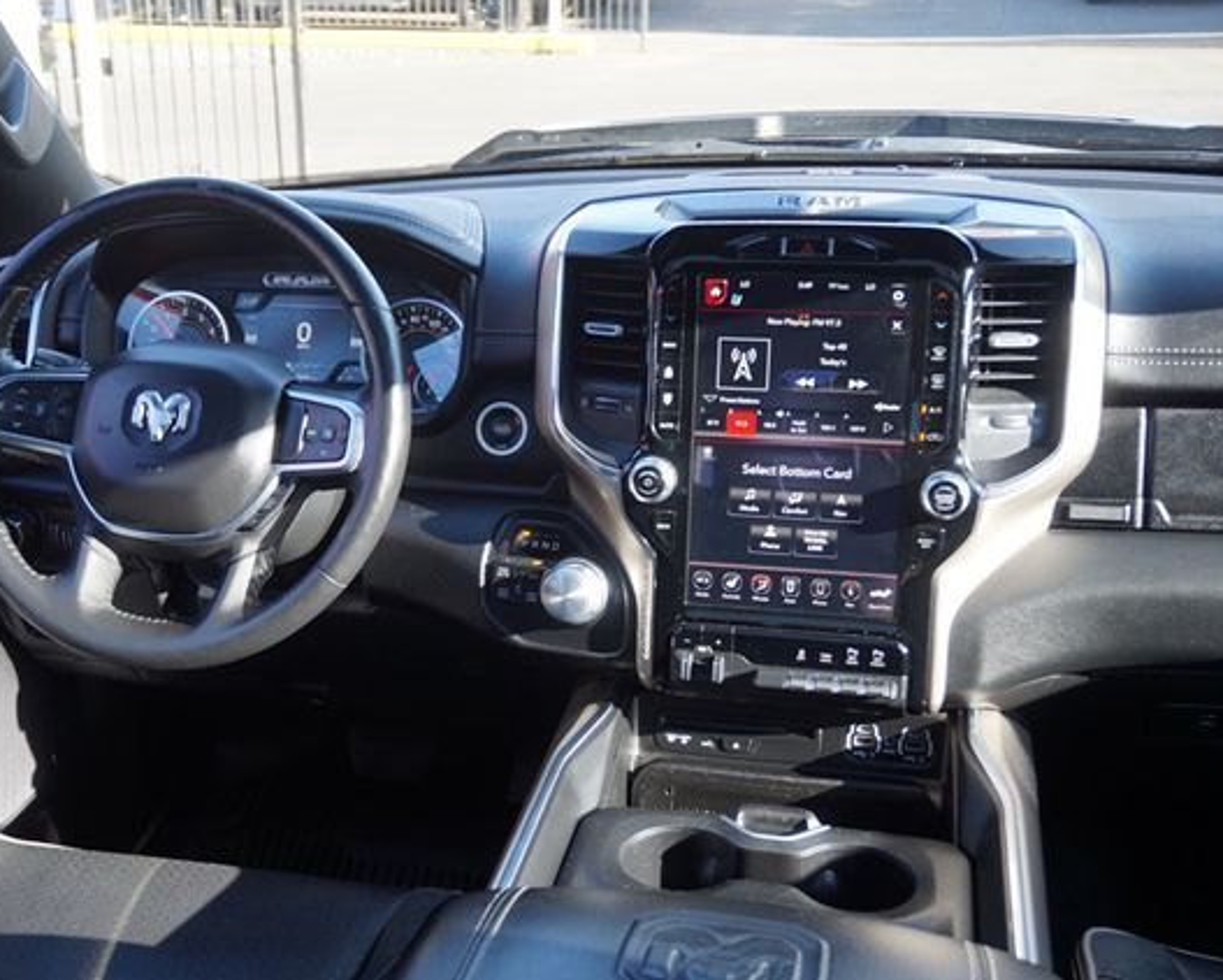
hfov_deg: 44.6
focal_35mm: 41
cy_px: 488
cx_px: 504
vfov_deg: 36.5
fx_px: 1485
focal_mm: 24
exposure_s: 1/60
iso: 160
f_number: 4.5
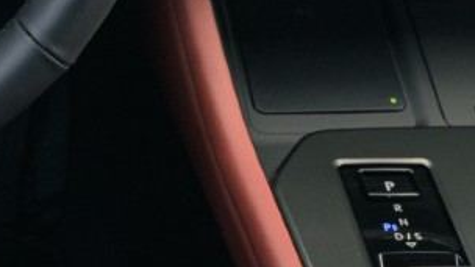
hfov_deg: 16.1
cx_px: -22
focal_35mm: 130
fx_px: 1640
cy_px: -165
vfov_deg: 9.0
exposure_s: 1/40
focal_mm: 29.5
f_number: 9
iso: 500
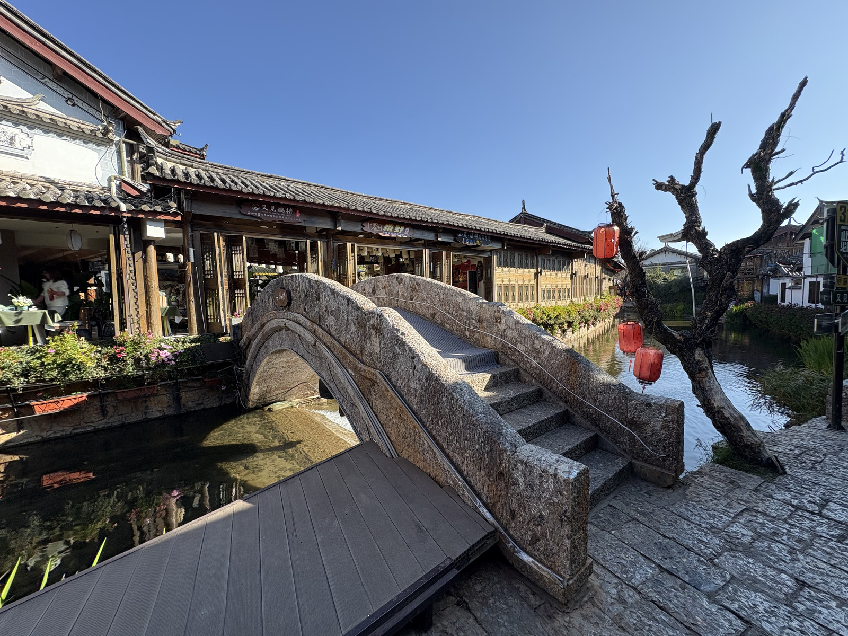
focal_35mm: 14
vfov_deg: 85.7
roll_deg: +2.0
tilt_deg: -3.0
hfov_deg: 102.1
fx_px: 343
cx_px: 424
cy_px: 318
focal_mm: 2.22
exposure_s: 1/652
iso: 64
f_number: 2.2
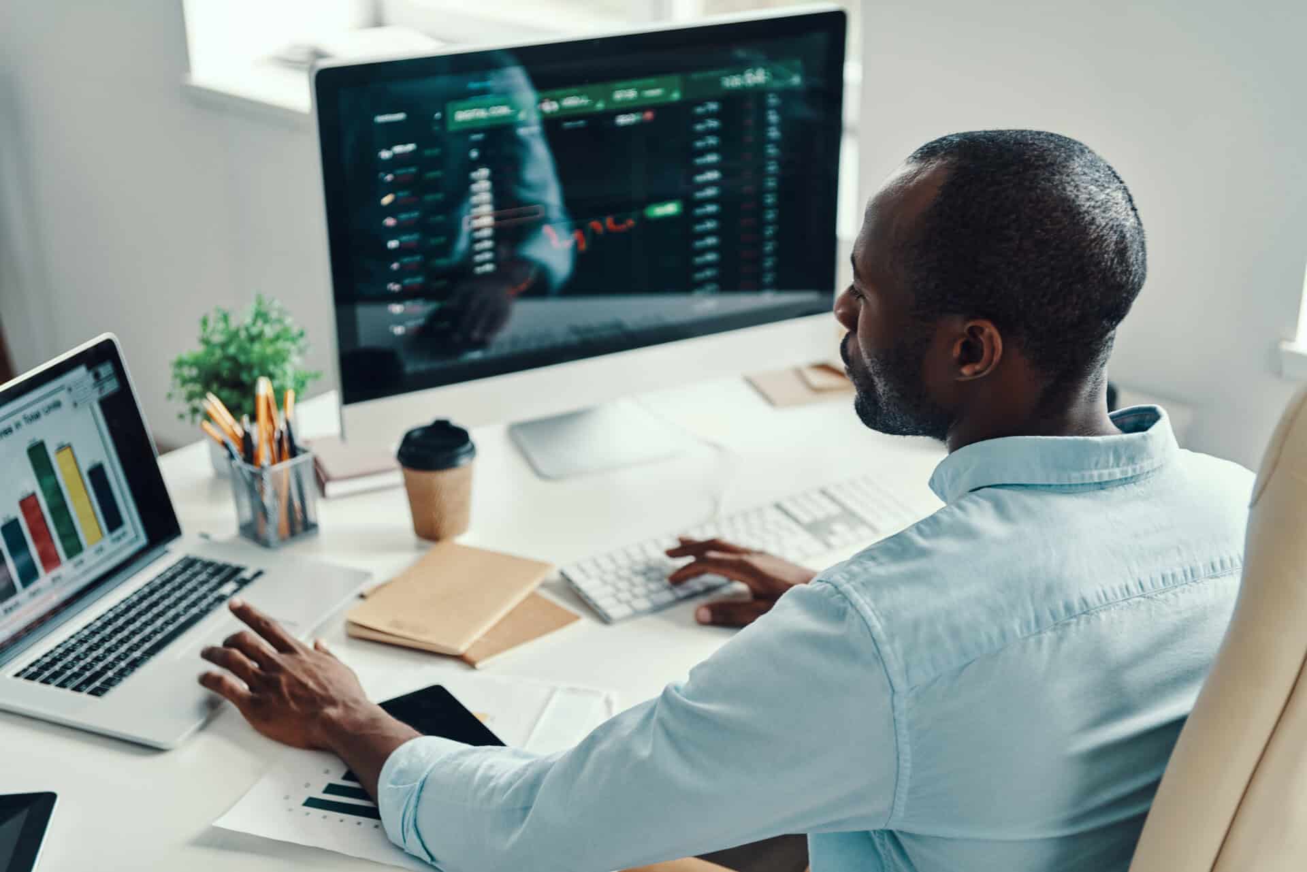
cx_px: 654
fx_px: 1816
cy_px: 436
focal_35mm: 50
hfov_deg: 39.6
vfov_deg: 27.0
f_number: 2.8
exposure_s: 1/160
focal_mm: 50
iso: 400
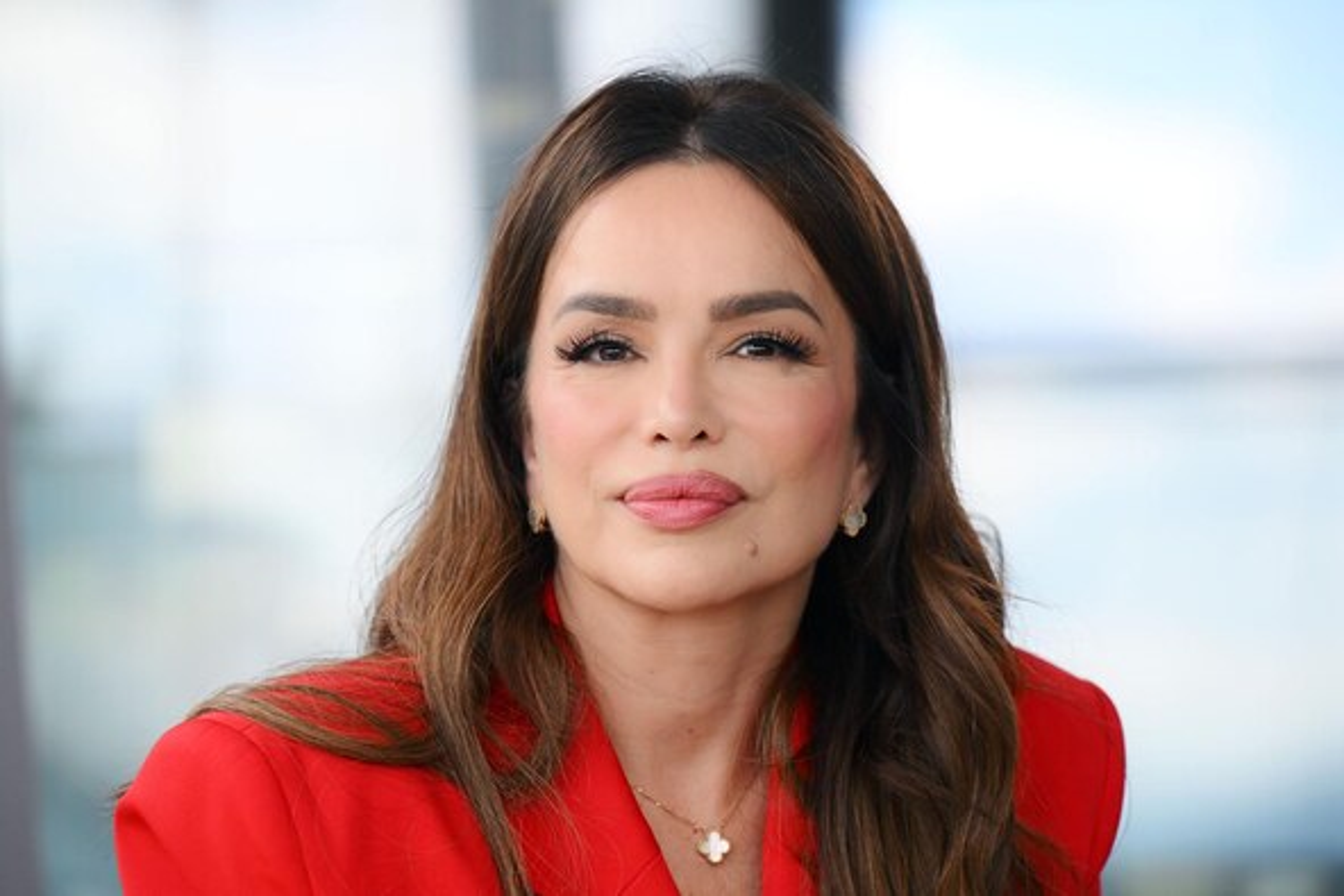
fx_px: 7468
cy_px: 448
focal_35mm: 200
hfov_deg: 10.3
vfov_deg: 6.9
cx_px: 672
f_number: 4.5
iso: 1600
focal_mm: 200
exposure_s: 1/1600
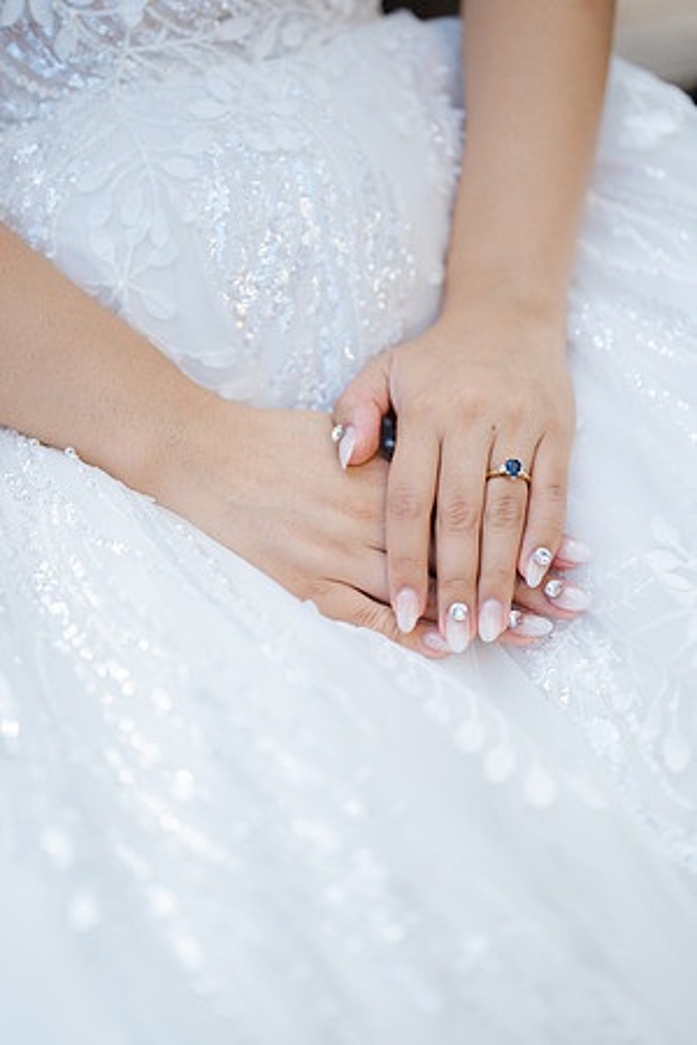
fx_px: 1452
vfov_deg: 39.6
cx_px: 348
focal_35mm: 50
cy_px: 522
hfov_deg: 27.0
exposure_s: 1/800
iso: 80
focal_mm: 50
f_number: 1.8
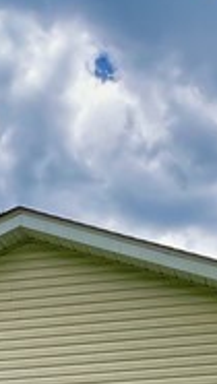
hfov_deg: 15.5
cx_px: 157
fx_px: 796
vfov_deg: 23.9
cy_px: 500
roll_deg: +0.3
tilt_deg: +5.3
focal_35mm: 78
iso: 32
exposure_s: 1/694
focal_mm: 1.57
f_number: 1.8
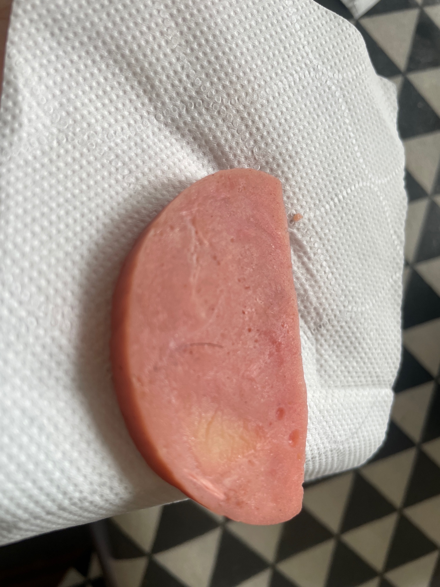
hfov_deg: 53.1
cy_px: 294
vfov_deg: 67.3
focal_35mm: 26
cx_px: 220
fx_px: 441
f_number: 1.6
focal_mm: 4.2
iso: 64
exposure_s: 1/121
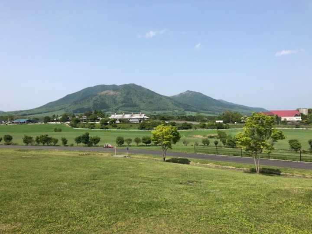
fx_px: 252
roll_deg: +1.0
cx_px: 156
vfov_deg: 49.7
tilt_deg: +0.7
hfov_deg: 63.4
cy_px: 117
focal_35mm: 28
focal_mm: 3.99
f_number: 1.8
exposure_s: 1/2183
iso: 20
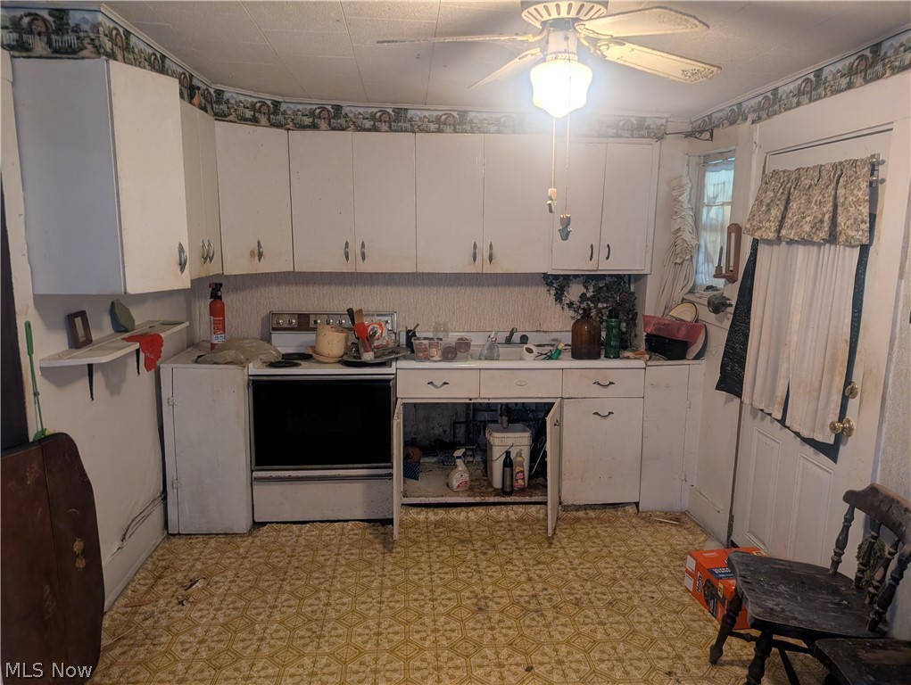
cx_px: 456
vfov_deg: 56.9
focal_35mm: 24
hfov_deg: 71.5
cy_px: 342
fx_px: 632
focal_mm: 6.9
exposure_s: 1/55.4
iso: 22
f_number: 1.68
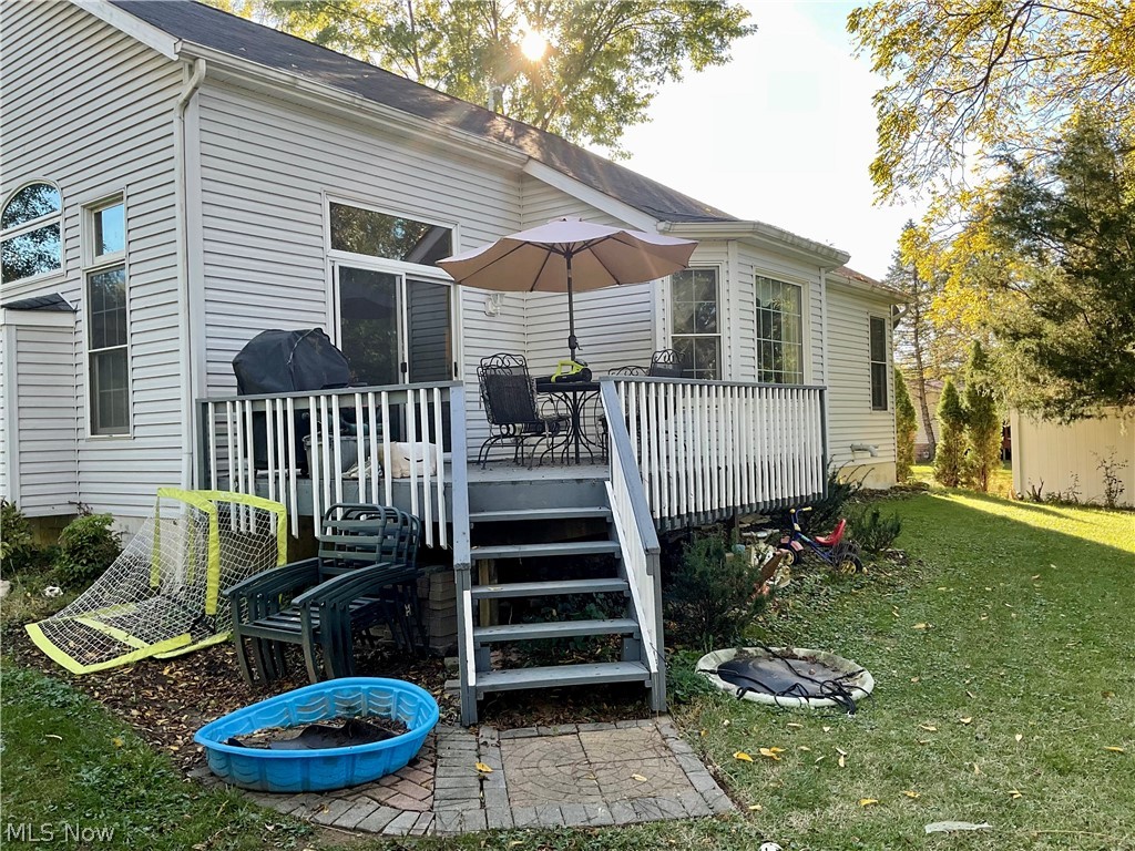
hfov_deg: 61.7
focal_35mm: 29
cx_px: 568
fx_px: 951
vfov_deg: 48.2
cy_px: 426
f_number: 1.8
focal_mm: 3
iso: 16
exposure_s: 1/159
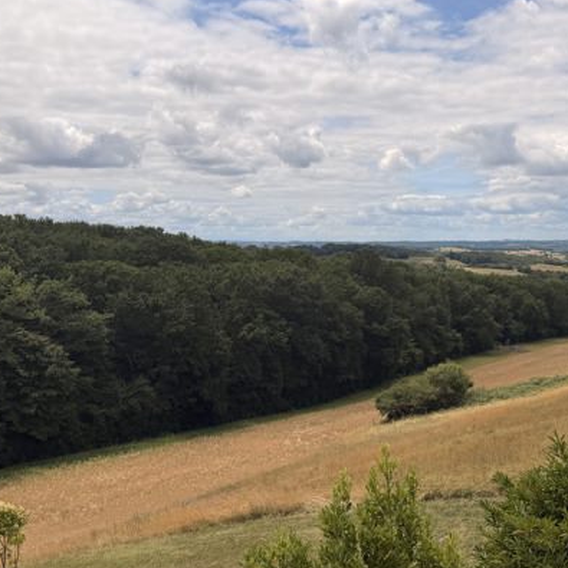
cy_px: 324
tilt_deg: -6.1
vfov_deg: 39.1
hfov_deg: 38.0
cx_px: 439
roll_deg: +0.9
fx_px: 798
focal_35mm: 43
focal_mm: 6.76
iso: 80
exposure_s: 1/9091
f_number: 1.78
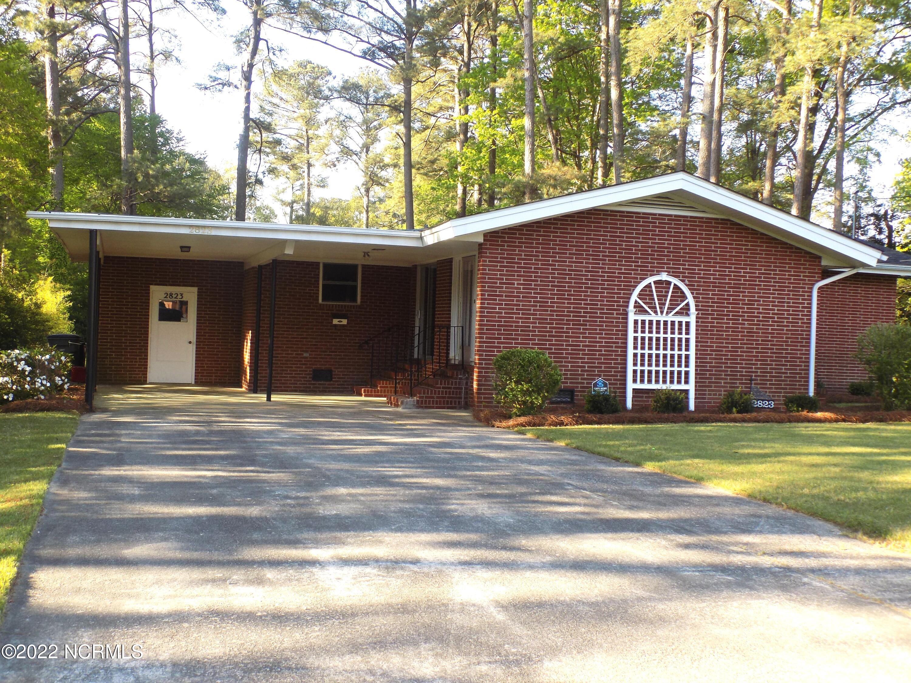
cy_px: 342
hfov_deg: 45.8
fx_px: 1079
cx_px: 456
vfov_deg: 35.1
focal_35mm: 41
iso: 80
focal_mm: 7.3
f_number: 3.6
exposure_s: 1/125
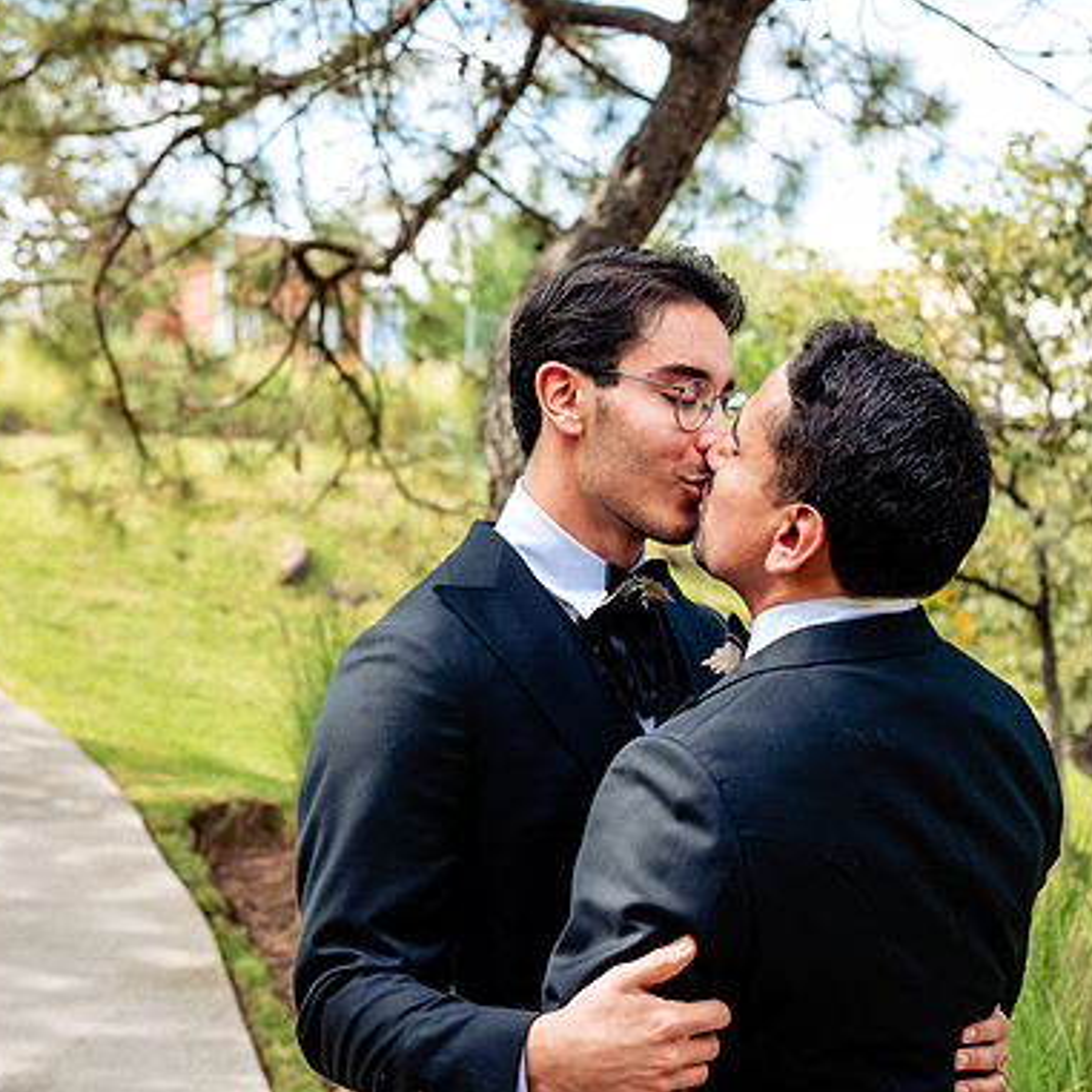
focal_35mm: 75
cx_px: 665
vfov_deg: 23.0
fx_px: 2677
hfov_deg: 23.0
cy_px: 486
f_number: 4.5
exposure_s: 1/250
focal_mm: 52
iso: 200
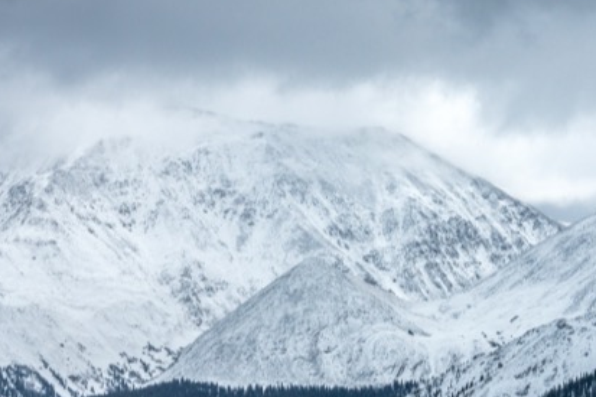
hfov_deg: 8.4
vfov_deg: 5.6
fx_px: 4038
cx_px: 201
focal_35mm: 244
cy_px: 244
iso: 200
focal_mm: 112
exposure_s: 1/30
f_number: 22
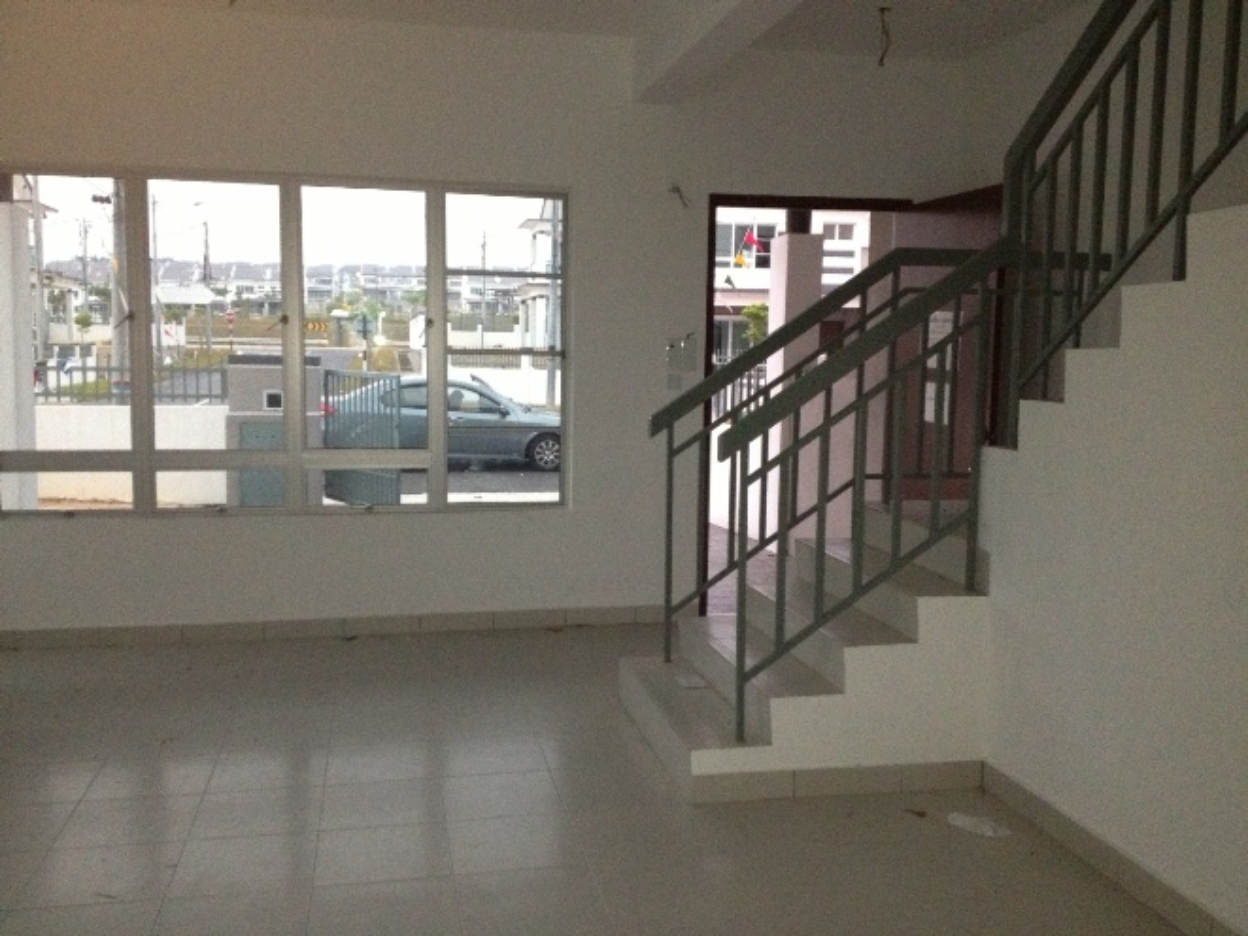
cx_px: 624
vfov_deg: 40.7
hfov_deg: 52.6
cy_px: 468
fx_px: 1262
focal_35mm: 35
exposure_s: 1/16
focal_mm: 4.28
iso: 500
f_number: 2.4
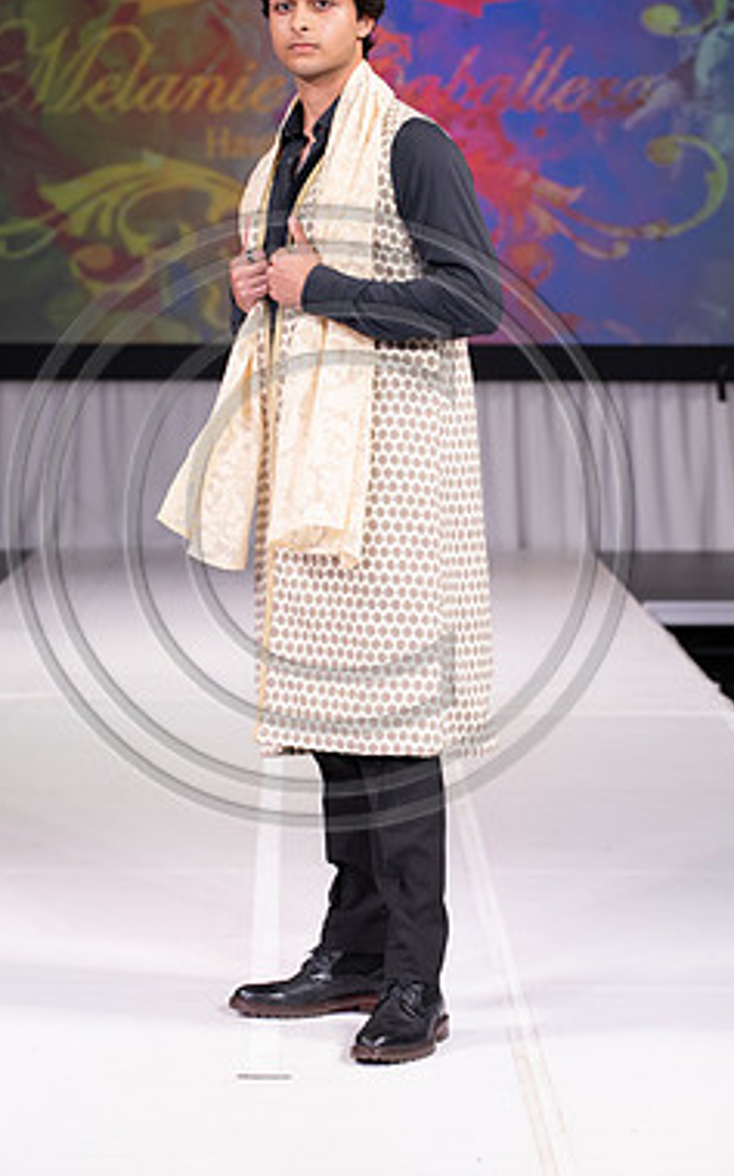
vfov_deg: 18.8
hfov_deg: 11.8
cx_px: 321
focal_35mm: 111
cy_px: 517
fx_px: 3558
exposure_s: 1/400
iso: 2000
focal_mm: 92
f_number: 5.6
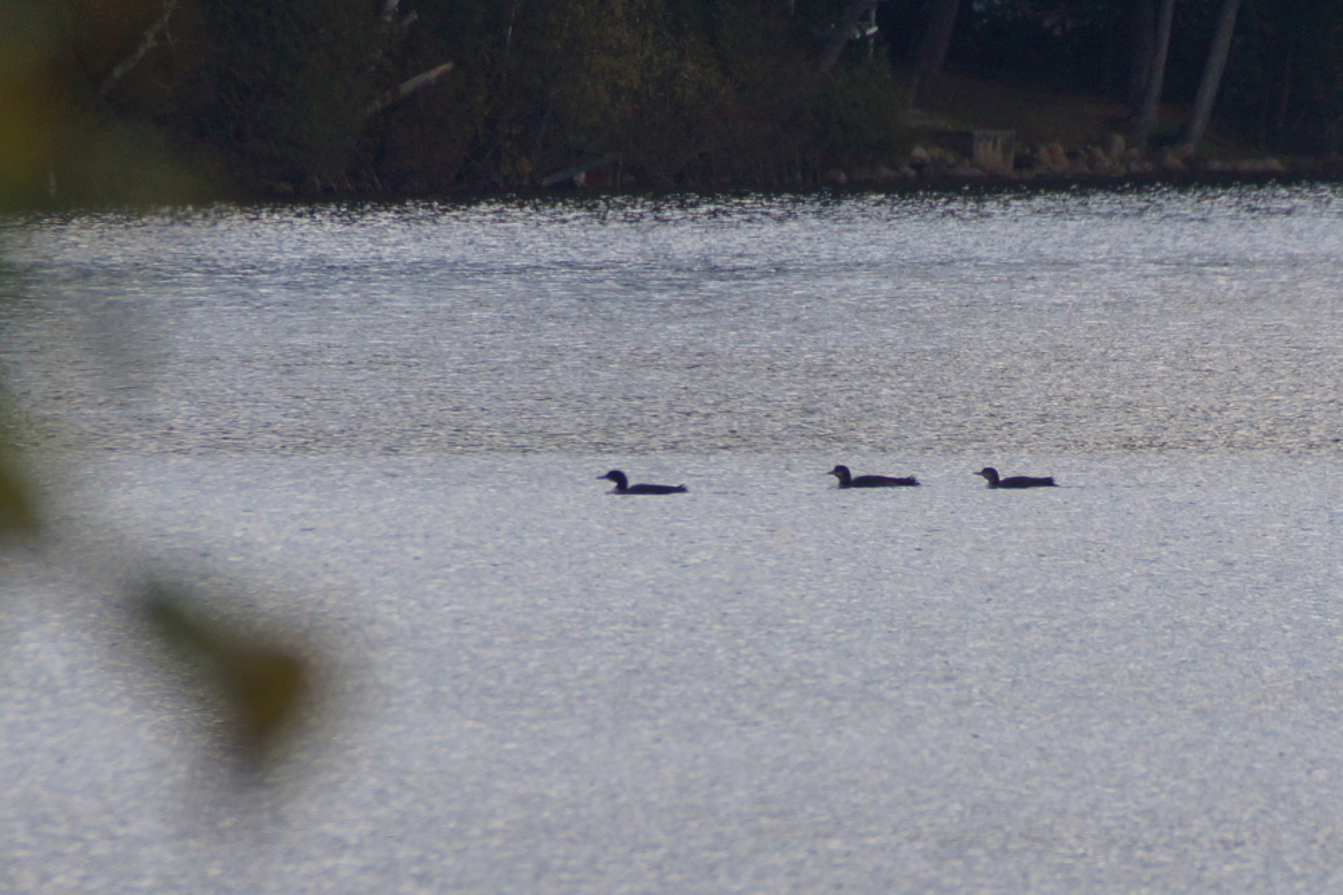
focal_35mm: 375
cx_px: 672
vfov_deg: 3.7
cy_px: 448
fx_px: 13984
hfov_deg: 5.5
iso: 160
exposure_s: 1/400
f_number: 6.3
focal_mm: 250
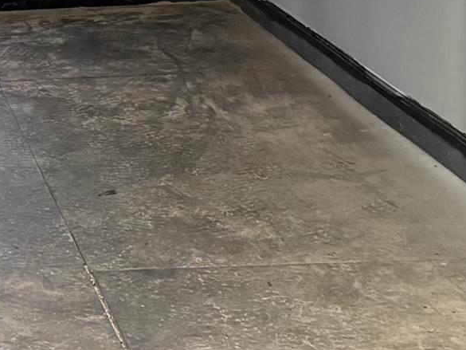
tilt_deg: -9.4
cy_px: -49
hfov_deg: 15.0
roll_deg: +0.3
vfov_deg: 11.6
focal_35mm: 126
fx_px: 1697
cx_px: -123
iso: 800
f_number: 1.78
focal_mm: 6.86
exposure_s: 1/40
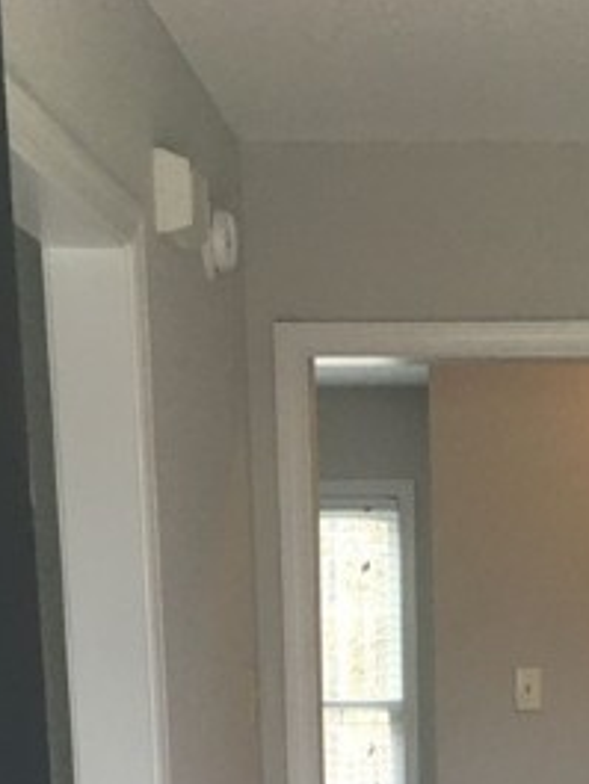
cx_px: 556
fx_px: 1904
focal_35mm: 84
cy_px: 1077
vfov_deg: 20.8
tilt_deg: -10.6
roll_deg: -2.3
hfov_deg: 17.3
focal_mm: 4.15
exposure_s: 1/30
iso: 40
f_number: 2.2
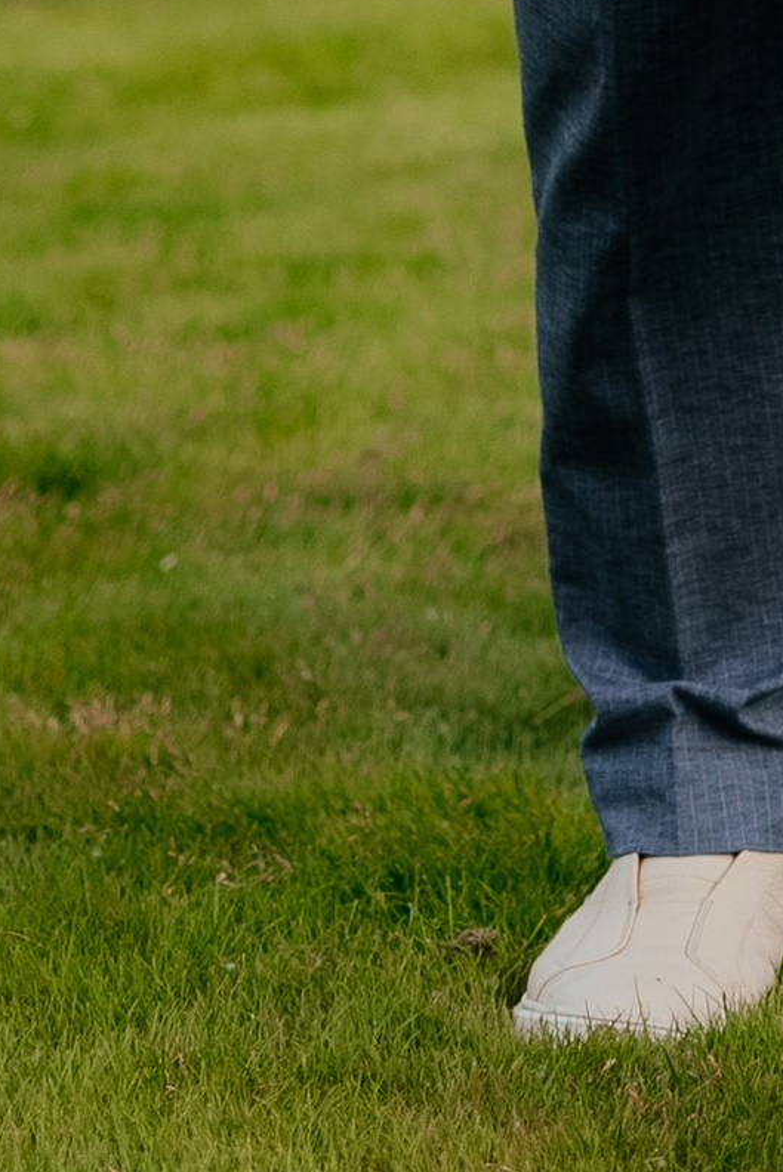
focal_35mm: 242
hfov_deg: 5.6
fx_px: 7884
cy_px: -1247
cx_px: 1129
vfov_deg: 8.1
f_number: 2.5
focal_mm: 50
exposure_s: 1/500
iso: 250
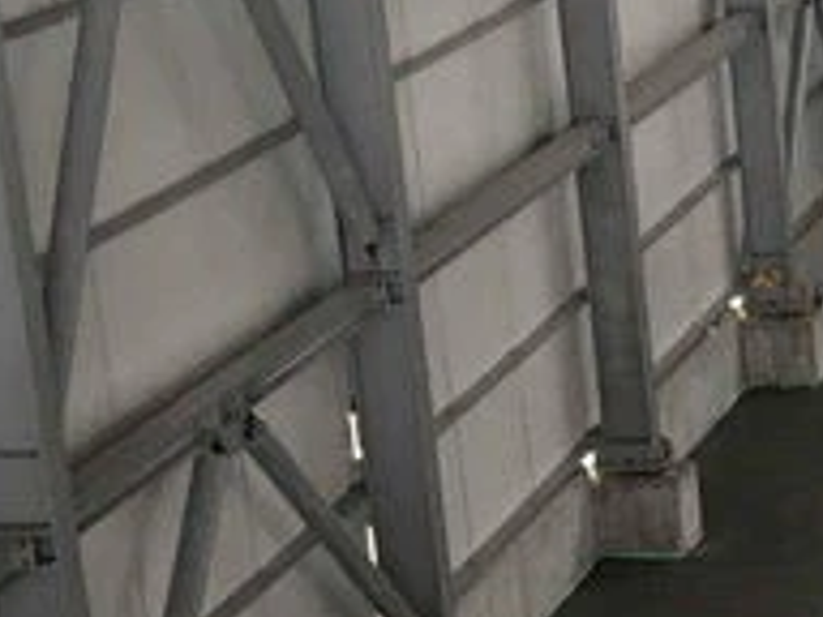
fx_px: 3614
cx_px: 1702
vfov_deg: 9.6
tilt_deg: -17.7
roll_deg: -0.4
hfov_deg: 11.5
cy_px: 707
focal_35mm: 152
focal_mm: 4.15
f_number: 2.2
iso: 32
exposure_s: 1/17
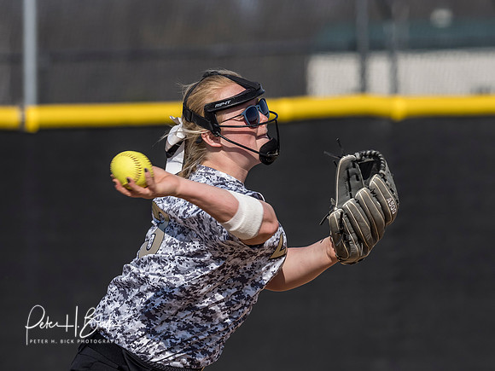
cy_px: 254
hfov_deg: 2.4
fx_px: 11765
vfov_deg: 1.8
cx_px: 156
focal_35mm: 823
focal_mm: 300
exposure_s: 1/2000
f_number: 6.3
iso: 400
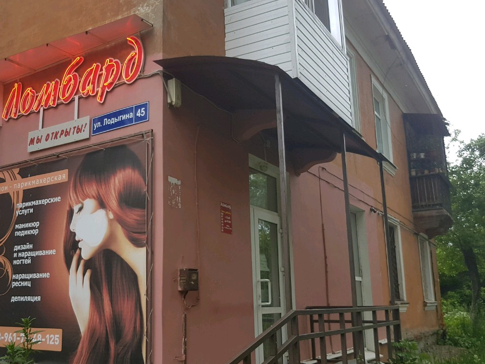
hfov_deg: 52.1
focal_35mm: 35
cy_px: 181
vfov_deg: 40.7
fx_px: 490
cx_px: 185
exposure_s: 1/278
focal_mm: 4.2
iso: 40
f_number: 1.7
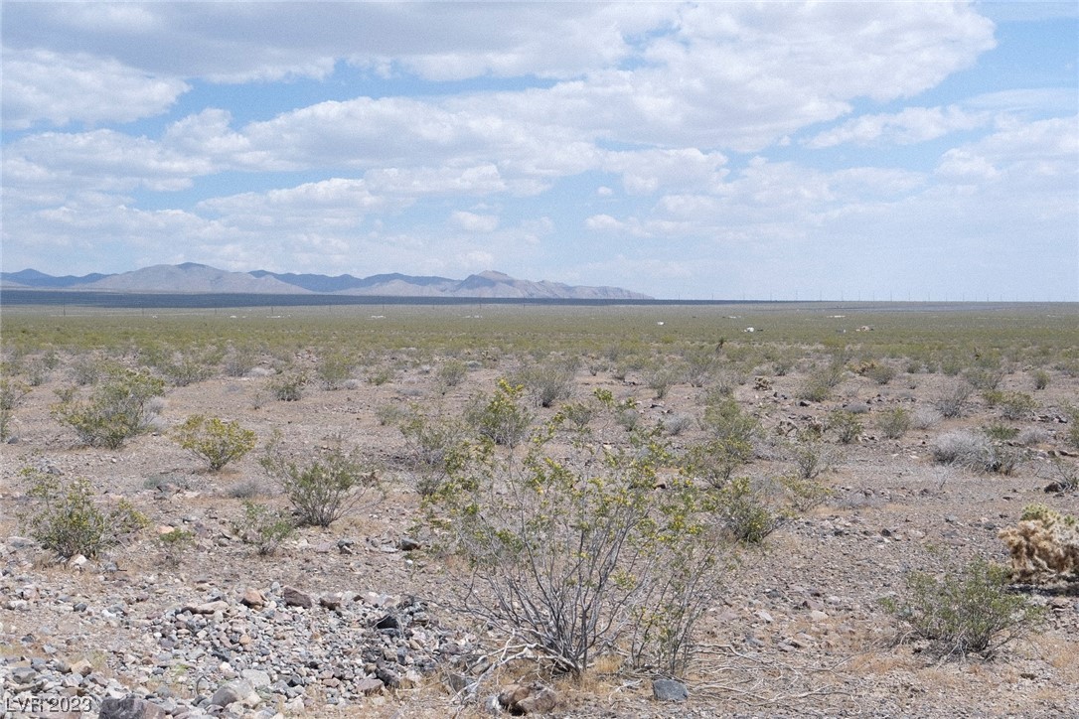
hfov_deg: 44.5
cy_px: 360
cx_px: 540
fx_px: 1319
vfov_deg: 30.5
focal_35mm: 44
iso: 160
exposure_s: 1/450
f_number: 7.1
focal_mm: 29.2
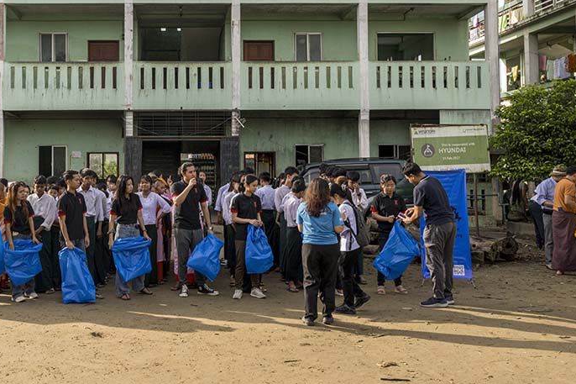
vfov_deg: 37.5
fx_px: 560
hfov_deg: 53.0
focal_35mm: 35
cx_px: 176
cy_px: 130
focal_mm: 25
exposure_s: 1/640
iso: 1000
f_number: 8
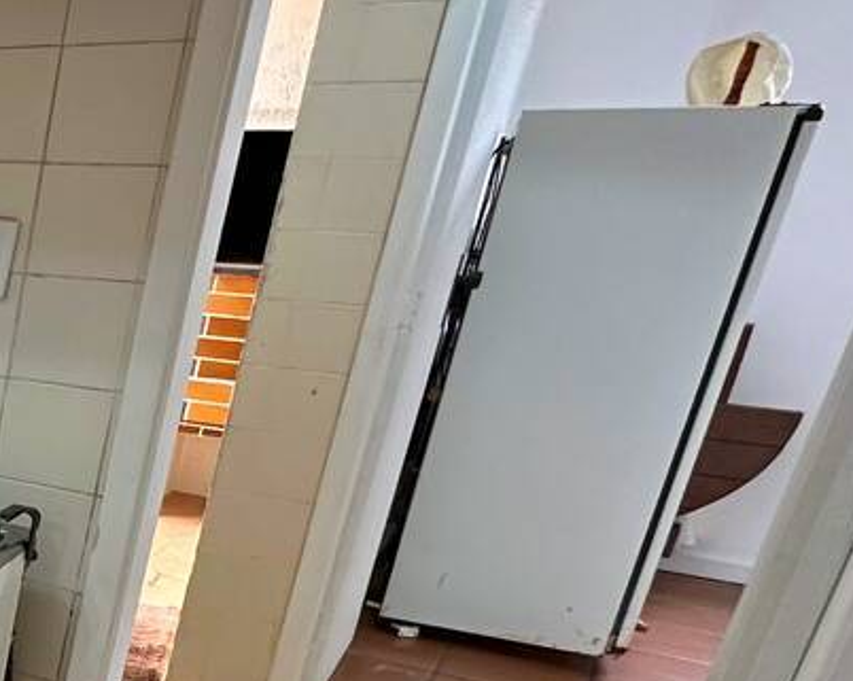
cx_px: -547
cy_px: 598
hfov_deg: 24.7
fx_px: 1236
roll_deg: -0.2
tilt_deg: -21.3
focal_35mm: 49
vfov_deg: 29.7
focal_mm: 2.22
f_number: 2.2
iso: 200
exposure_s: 1/60
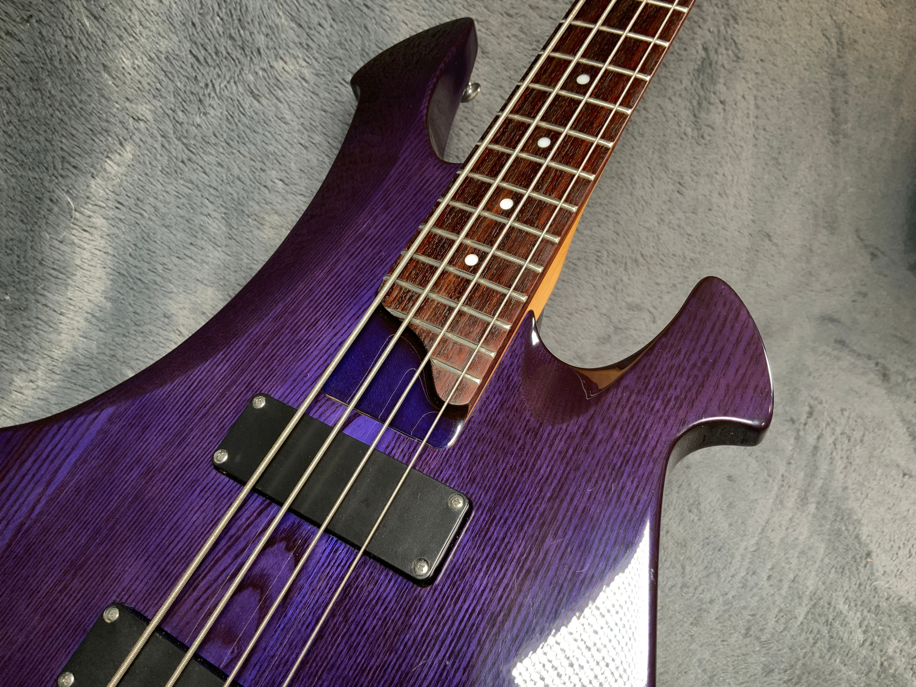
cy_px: 344
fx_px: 767
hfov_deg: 61.7
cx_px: 458
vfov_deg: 48.2
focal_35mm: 29
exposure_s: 1/104
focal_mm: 3
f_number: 1.8
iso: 64
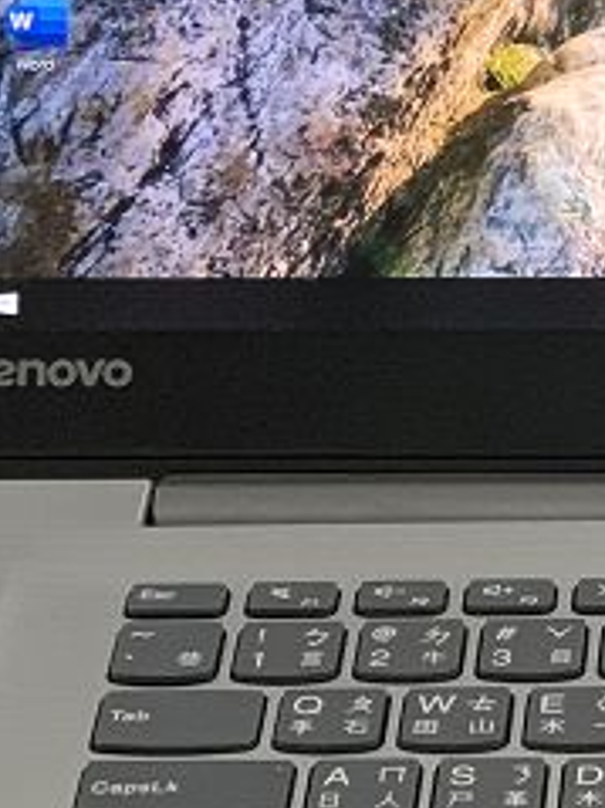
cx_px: 970
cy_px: 331
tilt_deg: -29.3
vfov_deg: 8.9
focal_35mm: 223
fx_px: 5201
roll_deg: +0.5
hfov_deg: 6.5
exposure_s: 1/50
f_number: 2.4
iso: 200
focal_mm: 6
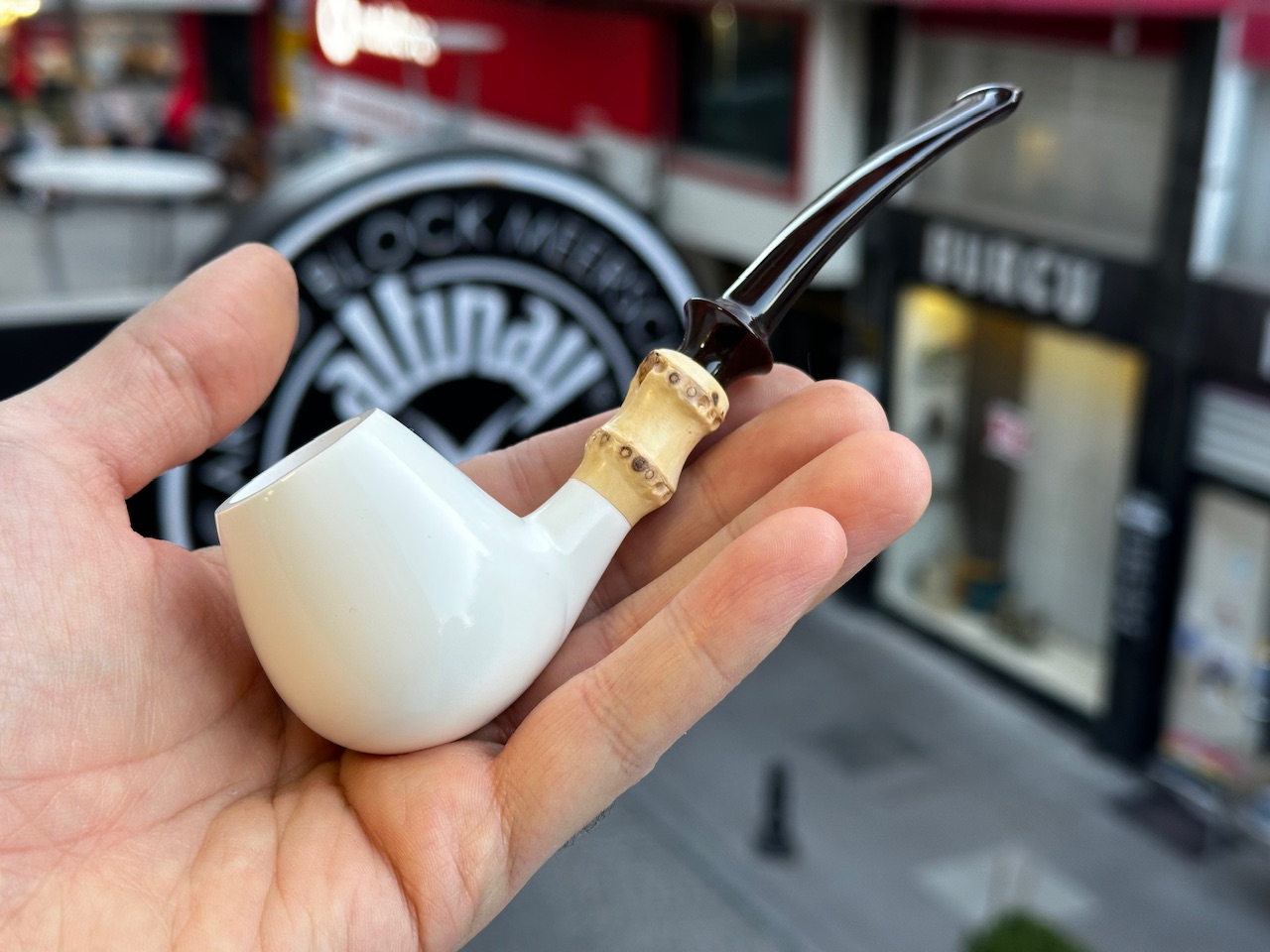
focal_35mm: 48
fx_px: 1761
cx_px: 635
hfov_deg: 39.7
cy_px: 476
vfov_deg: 30.3
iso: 64
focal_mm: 6.86
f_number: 1.78
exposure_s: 1/100
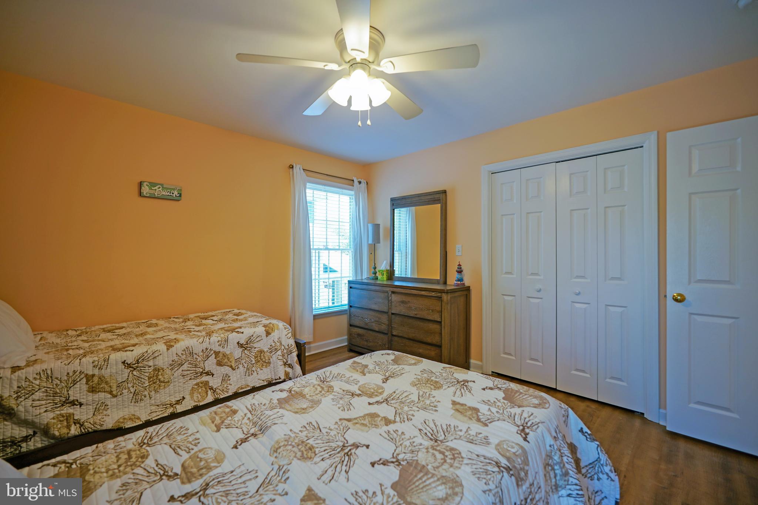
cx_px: 379
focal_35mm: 15
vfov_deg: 77.3
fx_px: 316
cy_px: 252
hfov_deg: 100.4
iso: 100
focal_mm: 10
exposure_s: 1/30
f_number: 3.2
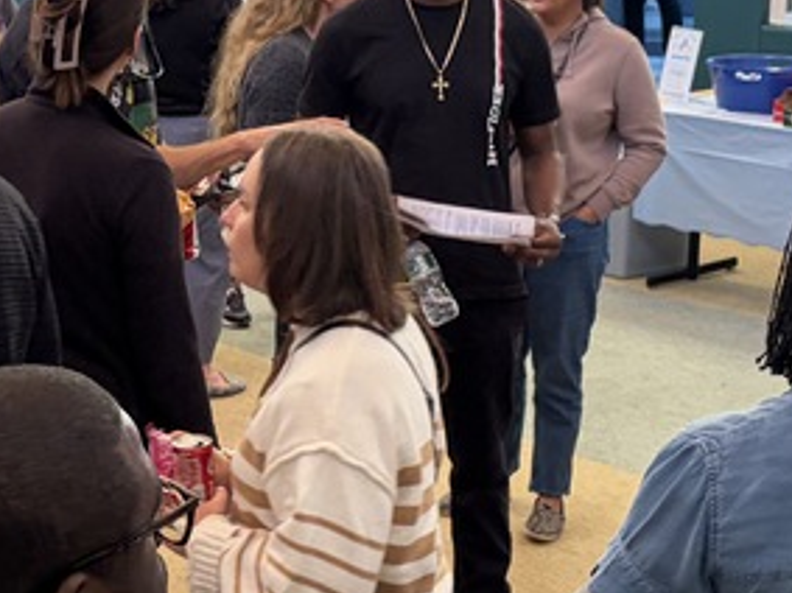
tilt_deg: -12.1
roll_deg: -0.1
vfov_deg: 15.7
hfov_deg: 20.8
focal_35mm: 94
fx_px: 2150
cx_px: 246
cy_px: 285
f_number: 1.6
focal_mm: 5.96
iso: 160
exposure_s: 1/120
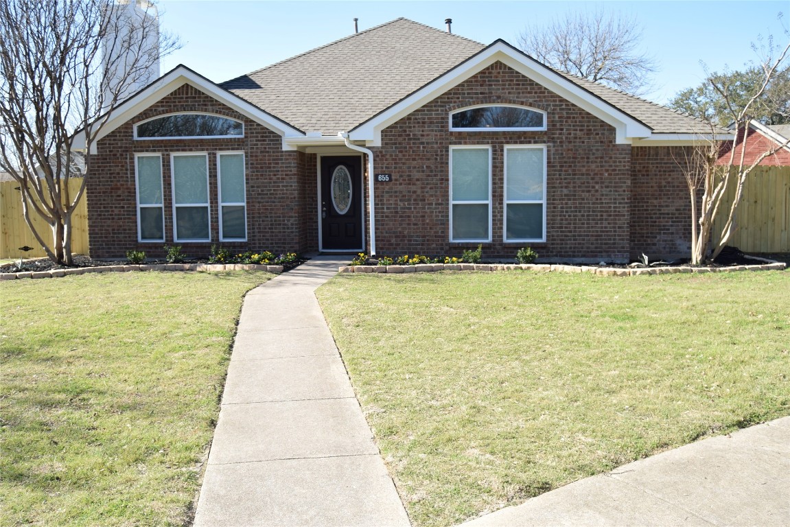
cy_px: 264
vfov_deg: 43.6
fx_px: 658
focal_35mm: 30
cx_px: 395
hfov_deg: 61.9
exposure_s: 1/200
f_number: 5.6
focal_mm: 20
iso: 100
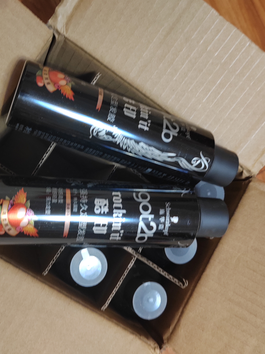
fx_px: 378
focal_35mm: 37
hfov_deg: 38.5
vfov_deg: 50.1
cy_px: 173
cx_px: 109
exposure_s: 1/25
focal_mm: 5.52
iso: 1600
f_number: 1.9
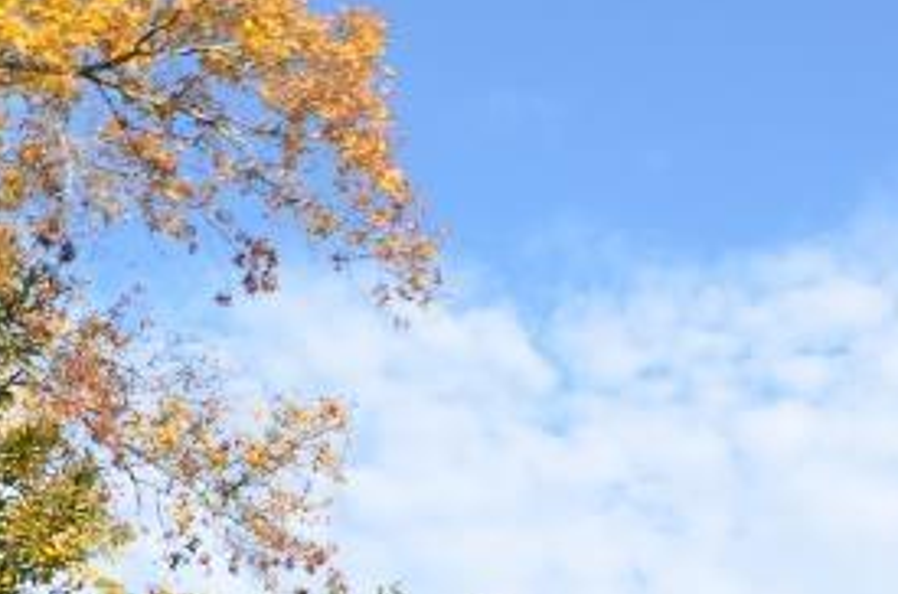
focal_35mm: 123
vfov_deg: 10.4
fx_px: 3061
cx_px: 882
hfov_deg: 16.4
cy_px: 1100
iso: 100
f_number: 7.1
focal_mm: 22
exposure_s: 1/200
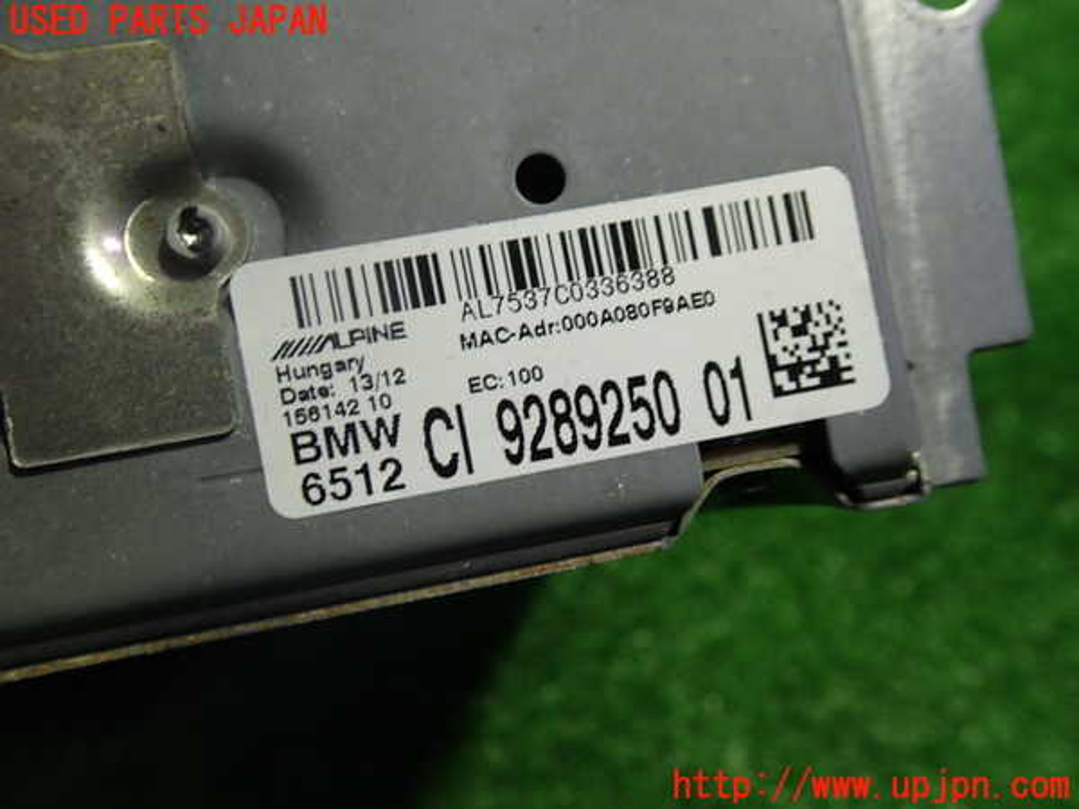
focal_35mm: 30
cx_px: 540
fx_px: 935
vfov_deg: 46.8
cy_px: 404
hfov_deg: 60.0
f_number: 2.3
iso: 200
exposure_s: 1/60
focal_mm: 5.4
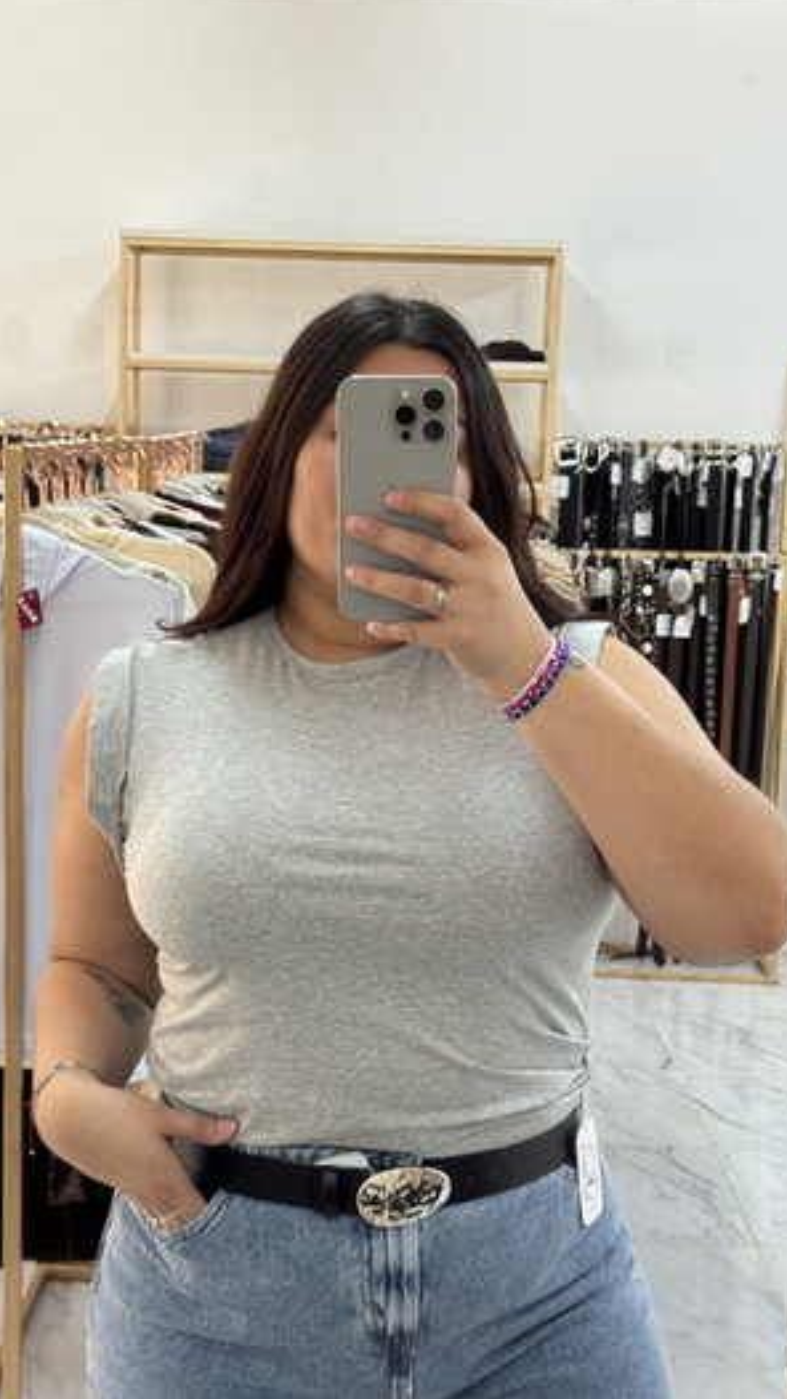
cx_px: 314
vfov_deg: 39.2
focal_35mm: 53
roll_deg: -0.8
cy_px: 693
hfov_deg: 22.6
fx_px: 1966
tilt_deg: -8.2
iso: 160
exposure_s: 1/50
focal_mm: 6.76
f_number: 1.78
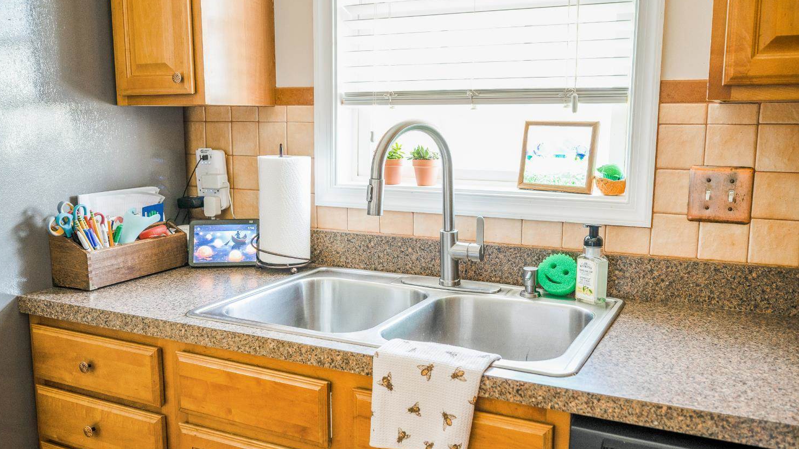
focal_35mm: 32
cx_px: 392
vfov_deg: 36.7
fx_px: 678
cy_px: 229
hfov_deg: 61.0
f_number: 4
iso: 500
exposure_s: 1/20
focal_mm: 30
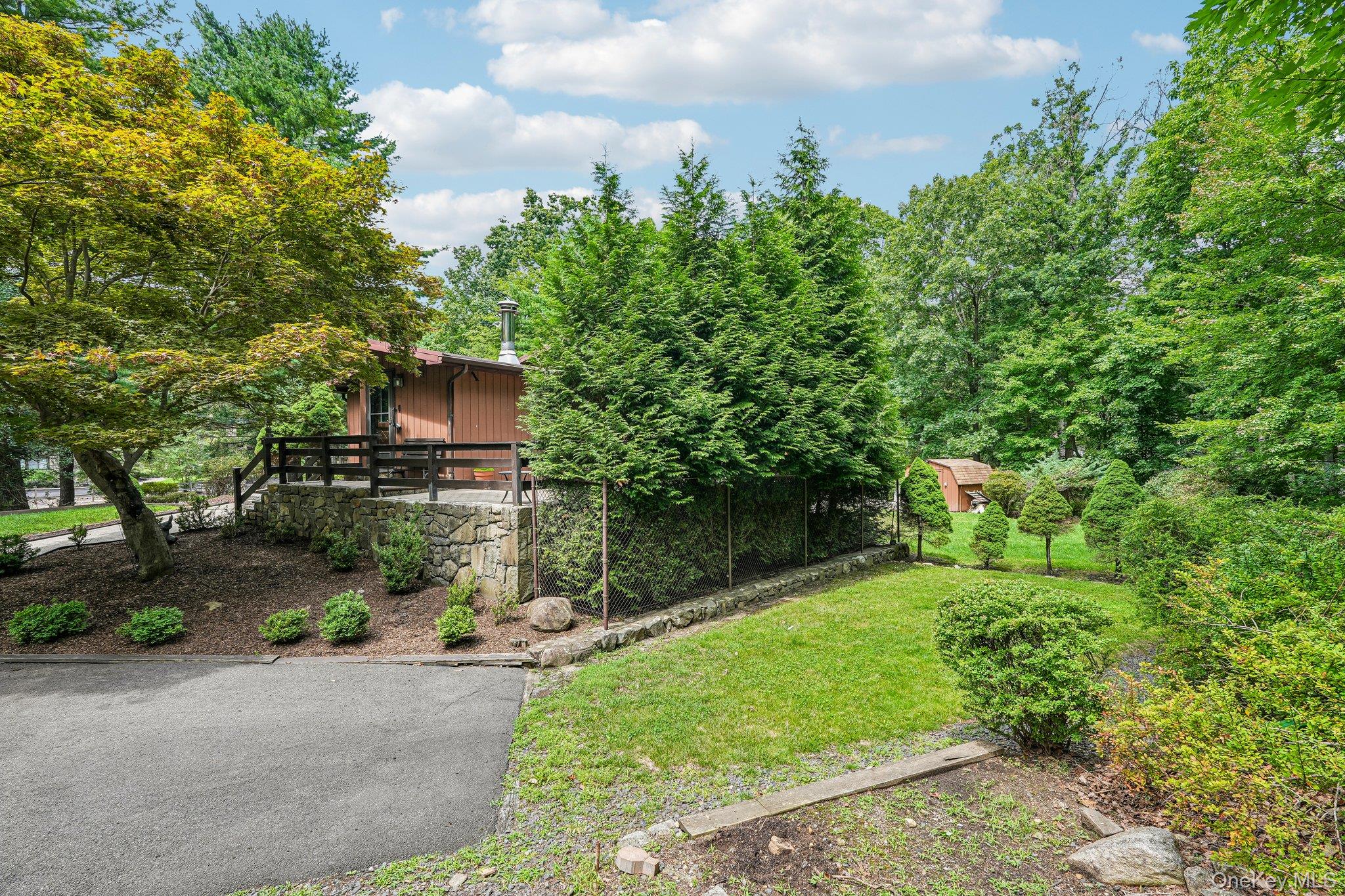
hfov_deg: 96.7
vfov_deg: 73.7
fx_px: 598
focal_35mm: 16
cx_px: 672
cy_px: 448
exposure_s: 1/60
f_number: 8
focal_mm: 16
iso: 100
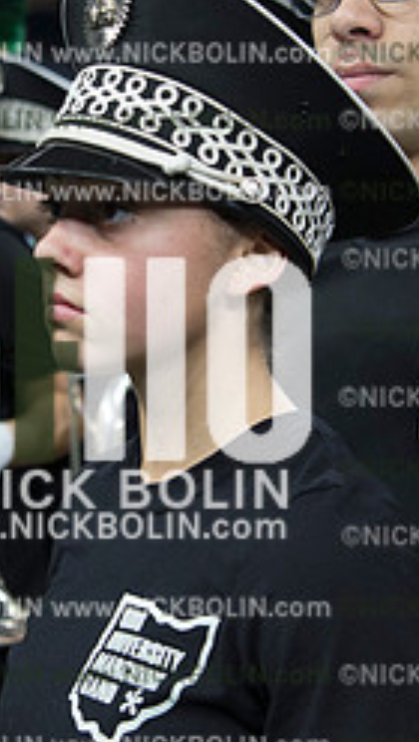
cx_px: 99
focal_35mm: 93
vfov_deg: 22.9
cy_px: 399
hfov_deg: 13.0
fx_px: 1832
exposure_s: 1/500
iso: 800
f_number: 3.2
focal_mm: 38
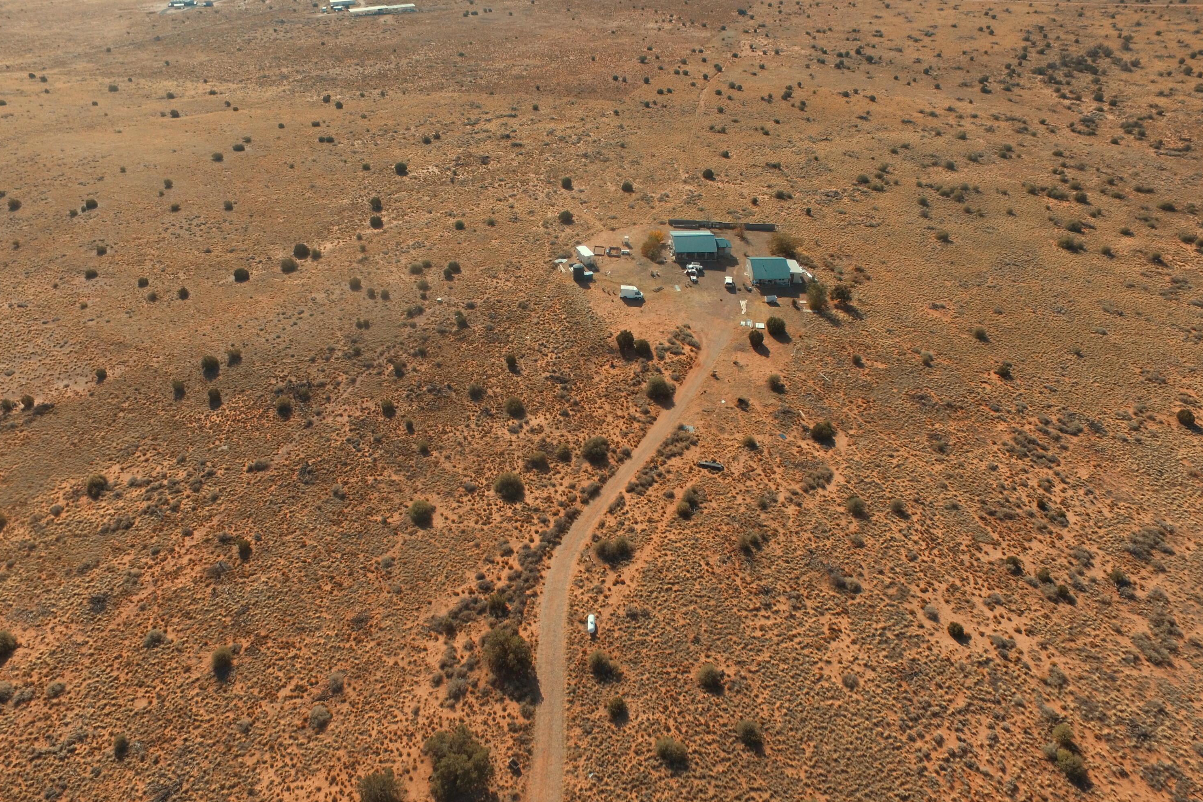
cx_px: 598
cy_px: 404
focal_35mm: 21
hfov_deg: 81.2
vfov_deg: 59.5
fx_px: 702
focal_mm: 3.61
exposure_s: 1/880
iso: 100
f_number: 2.8
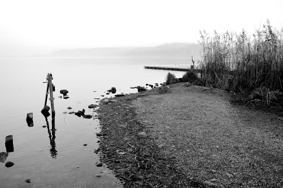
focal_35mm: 33
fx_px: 259
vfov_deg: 39.9
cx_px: 142
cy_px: 94
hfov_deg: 57.3
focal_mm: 22
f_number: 5.6
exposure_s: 1/125
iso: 200
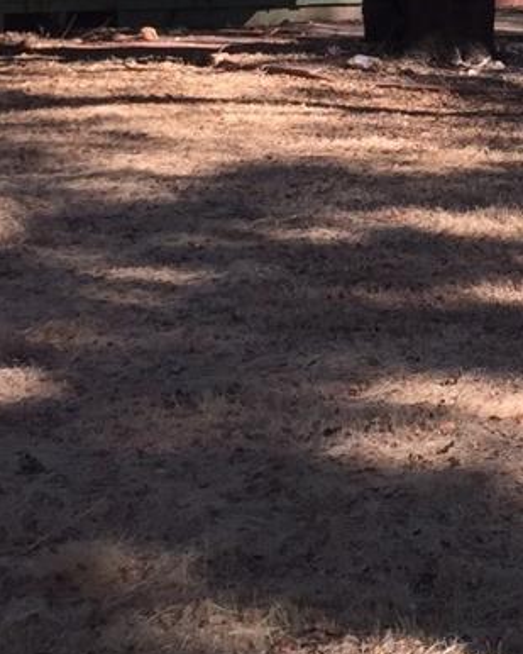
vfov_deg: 17.0
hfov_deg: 13.1
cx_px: 834
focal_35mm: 110
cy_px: -37
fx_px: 2127
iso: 32
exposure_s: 1/694
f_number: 2.2
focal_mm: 4.15
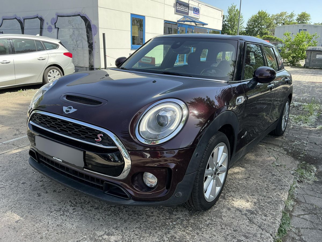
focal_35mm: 28
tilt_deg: -15.7
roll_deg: -1.2
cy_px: 121
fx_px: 260
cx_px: 161
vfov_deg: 49.7
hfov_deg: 63.4
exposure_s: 1/562
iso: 25
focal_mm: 3
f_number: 1.8
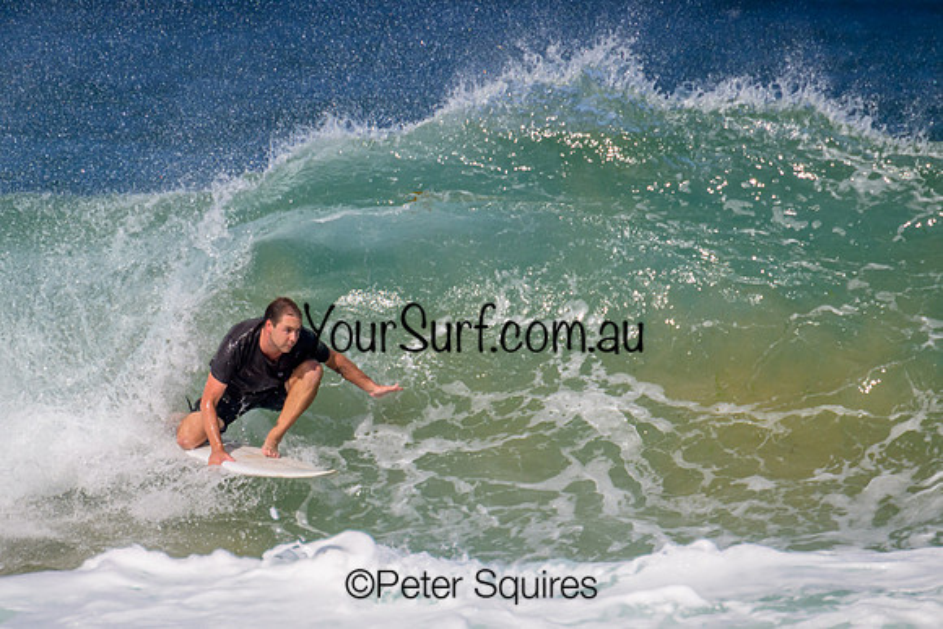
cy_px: 404
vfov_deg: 1.3
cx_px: 362
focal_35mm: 1029
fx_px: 26962
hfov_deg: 2.0
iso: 560
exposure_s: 1/2000
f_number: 11
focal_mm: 800
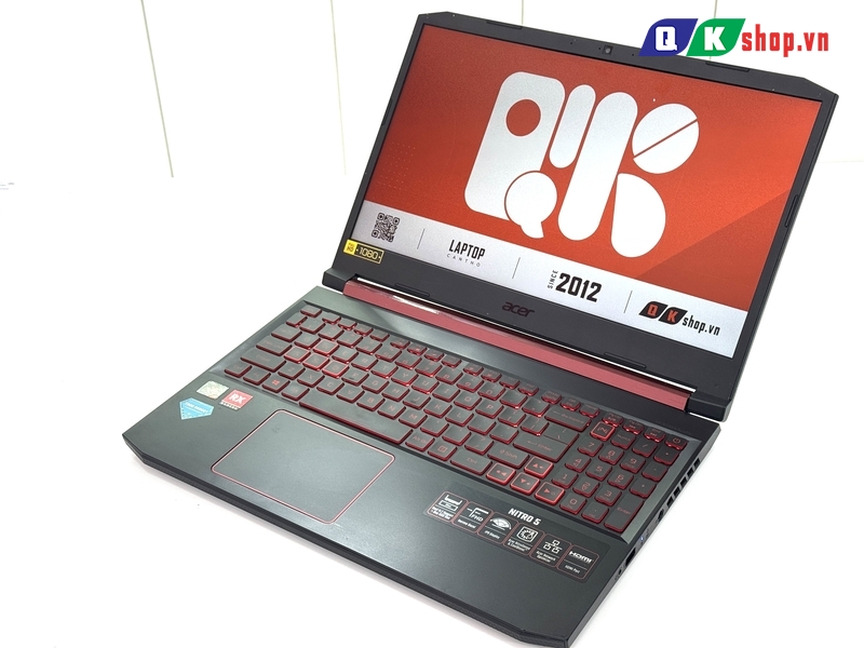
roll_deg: +3.5
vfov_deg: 30.3
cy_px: 324
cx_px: 432
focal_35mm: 48
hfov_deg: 39.7
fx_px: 1198
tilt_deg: -33.9
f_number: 1.78
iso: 64
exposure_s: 1/121
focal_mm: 6.76
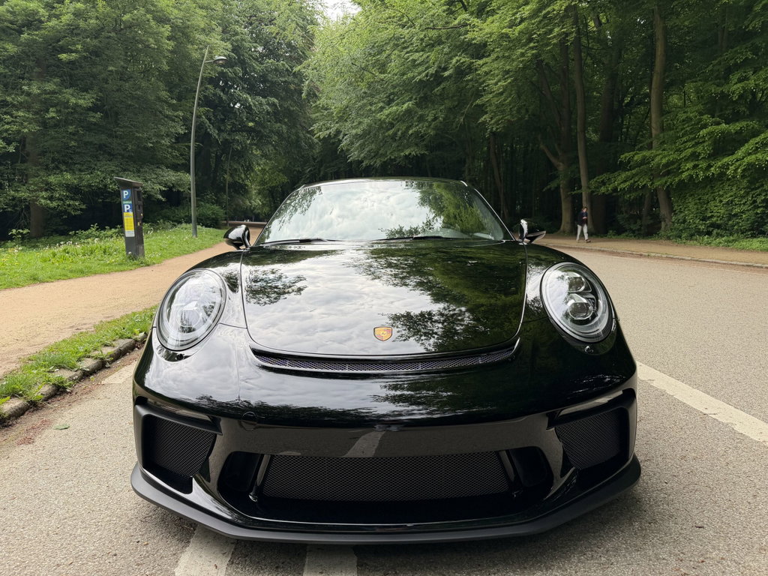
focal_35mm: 24
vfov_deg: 56.8
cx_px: 384
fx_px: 532
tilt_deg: -6.1
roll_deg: -0.6
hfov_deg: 71.6
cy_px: 288
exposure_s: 1/878
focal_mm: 6.76
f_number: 1.78
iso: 100
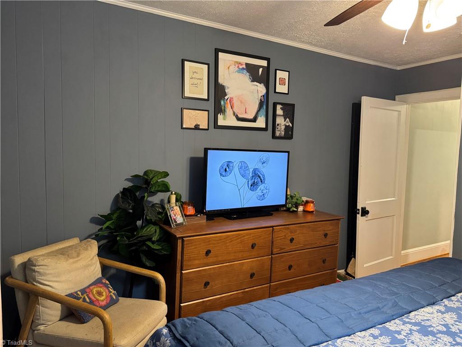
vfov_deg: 56.8
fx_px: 320
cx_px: 231
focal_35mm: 24
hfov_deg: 71.6
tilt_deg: -4.5
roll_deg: -1.6
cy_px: 174
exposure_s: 1/60
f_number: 1.78
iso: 640
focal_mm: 6.76
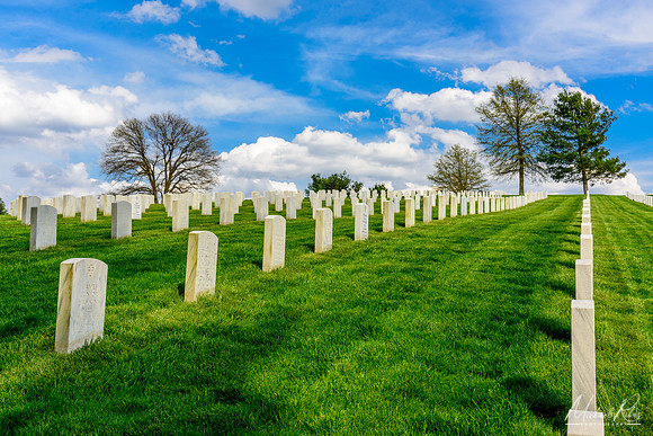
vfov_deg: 35.1
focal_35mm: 38
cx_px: 326
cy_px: 218
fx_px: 689
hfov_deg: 50.7
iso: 100
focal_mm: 38
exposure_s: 1/90
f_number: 13
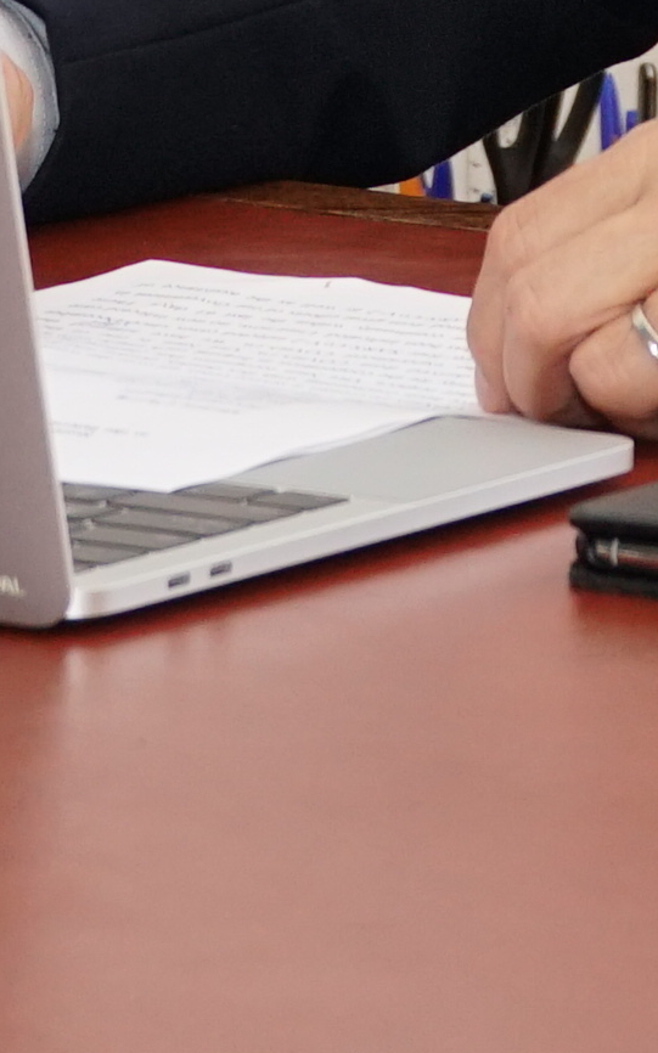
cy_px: -1171
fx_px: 10032
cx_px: 679
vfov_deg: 5.8
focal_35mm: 350
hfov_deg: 3.8
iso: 500
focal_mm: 33
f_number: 4.5
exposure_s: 1/60
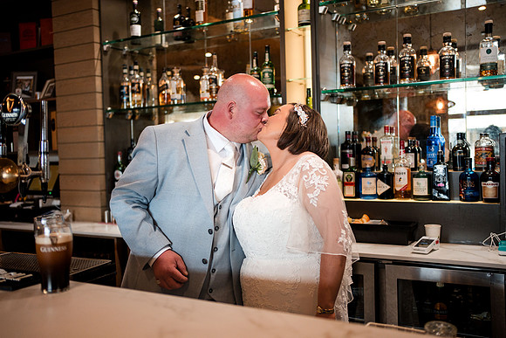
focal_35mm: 35
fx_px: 492
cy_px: 169
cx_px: 253
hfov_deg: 54.4
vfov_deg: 37.9
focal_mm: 35
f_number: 1.8
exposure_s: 1/500
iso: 1250
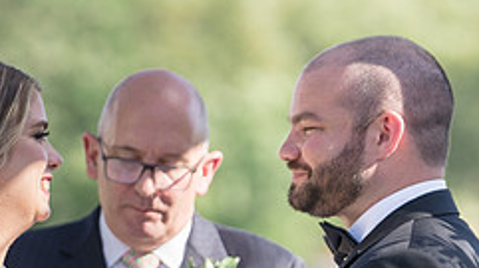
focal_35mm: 529
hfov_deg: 4.1
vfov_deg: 2.3
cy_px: 259
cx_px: 185
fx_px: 6712
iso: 100
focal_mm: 200
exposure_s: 1/500
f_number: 4
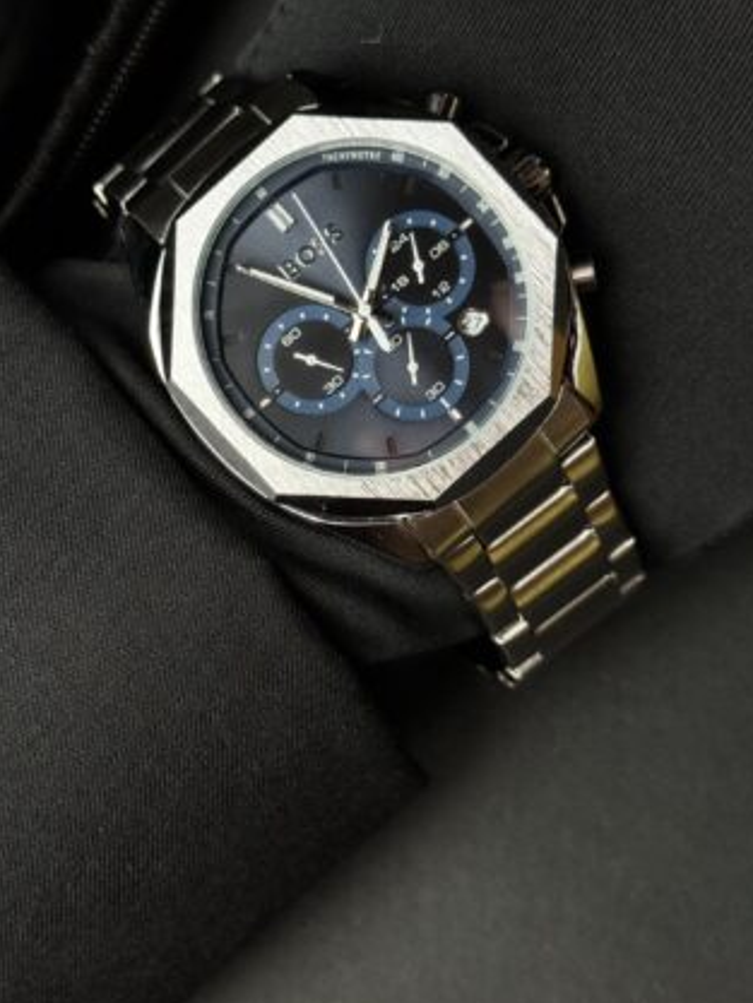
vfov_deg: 29.4
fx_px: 1913
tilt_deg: -82.8
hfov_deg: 22.3
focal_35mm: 66
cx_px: 378
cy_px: 533
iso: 64
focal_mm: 6.76
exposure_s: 1/270
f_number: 1.78
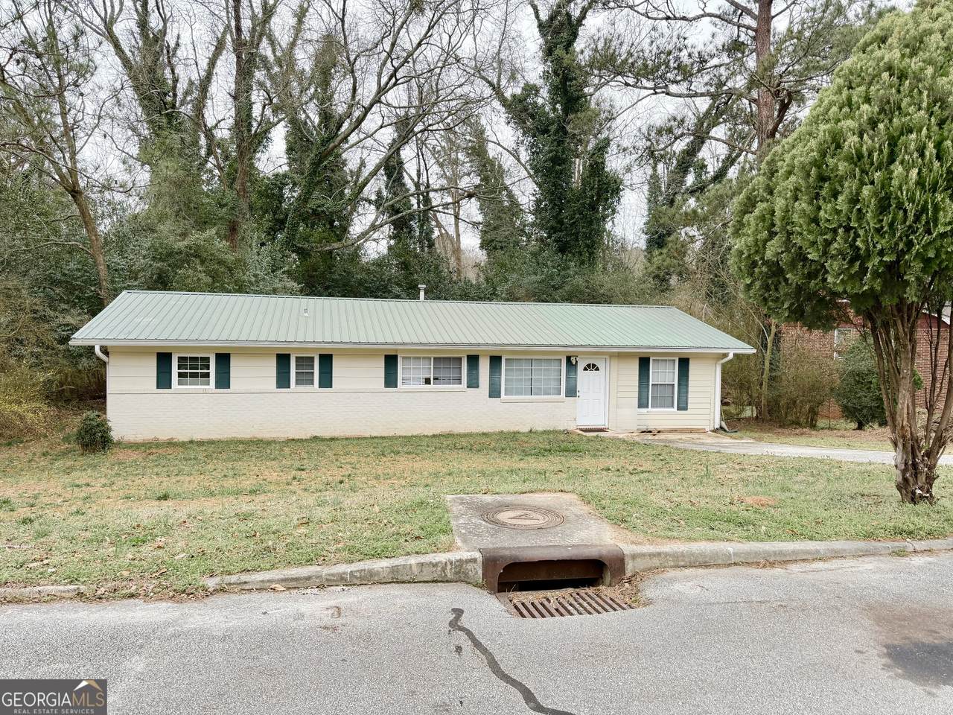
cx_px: 476
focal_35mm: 24
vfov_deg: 56.8
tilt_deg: -2.8
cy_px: 358
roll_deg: -0.8
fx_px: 661
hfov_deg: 71.6
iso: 100
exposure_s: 1/967
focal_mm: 6.76
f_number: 1.78
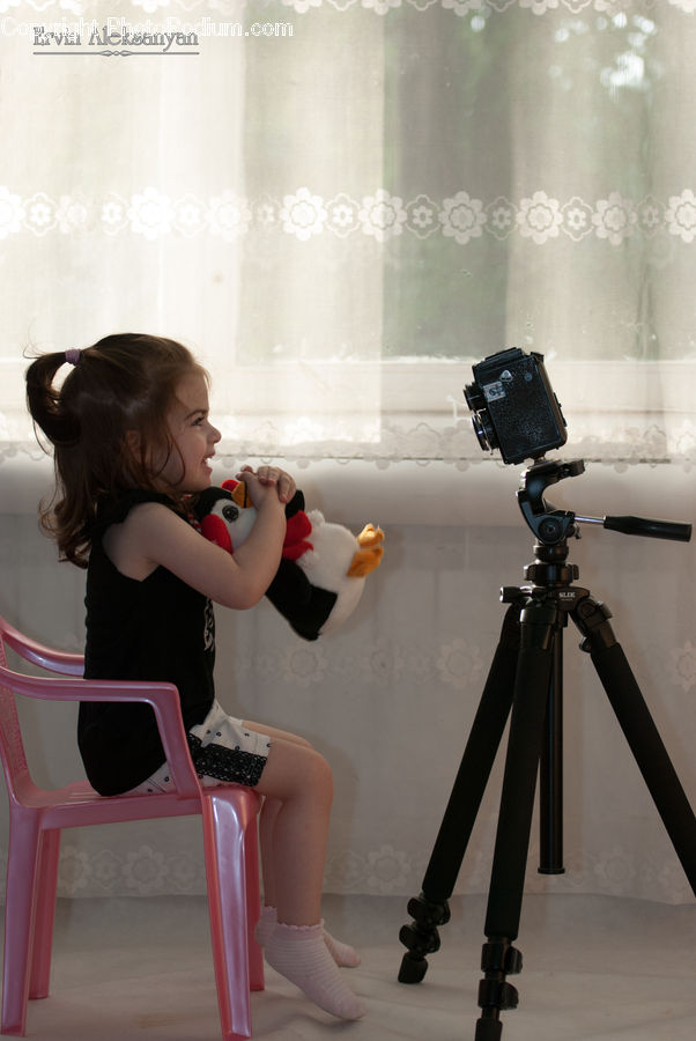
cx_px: 348
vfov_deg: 19.4
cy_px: 520
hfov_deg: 13.1
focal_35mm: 105
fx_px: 3038
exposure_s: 1/125
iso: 200
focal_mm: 70
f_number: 2.8
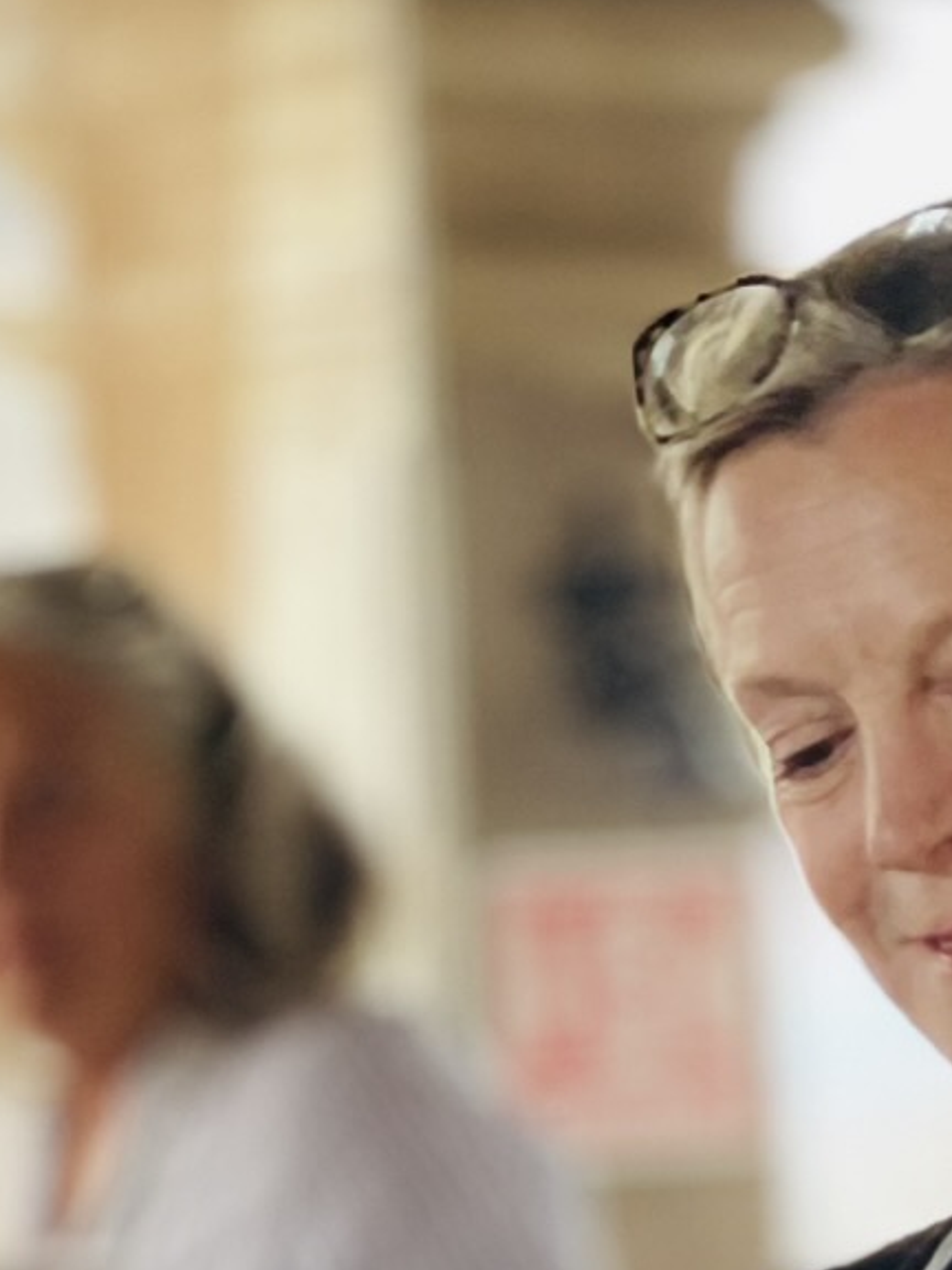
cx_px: 688
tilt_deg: -7.2
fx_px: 6784
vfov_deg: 10.3
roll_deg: +0.0
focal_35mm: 185
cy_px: 2035
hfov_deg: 8.0
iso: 100
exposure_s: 1/122
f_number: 2
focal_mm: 6
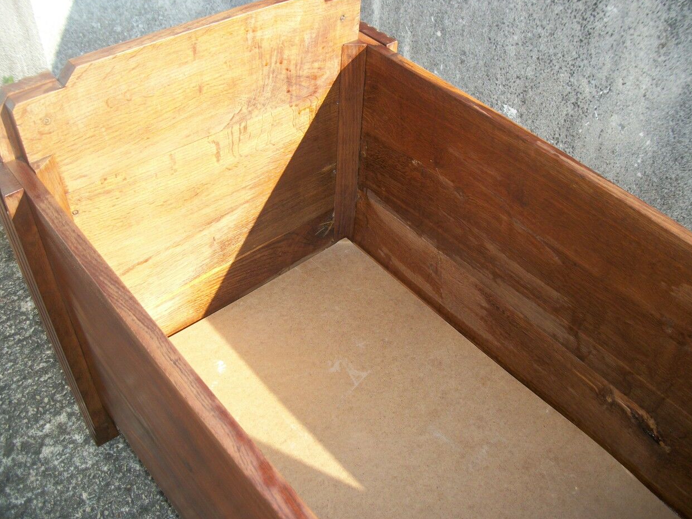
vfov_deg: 43.0
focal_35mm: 33
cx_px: 348
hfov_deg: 55.3
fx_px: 660
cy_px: 261
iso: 80
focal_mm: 5.7
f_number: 2.9
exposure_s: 1/320
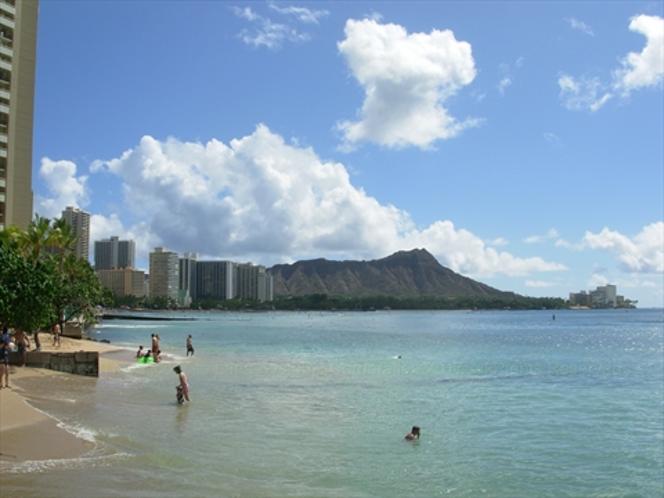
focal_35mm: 38
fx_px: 729
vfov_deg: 37.7
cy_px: 249
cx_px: 332
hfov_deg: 49.0
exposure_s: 1/861
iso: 50
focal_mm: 6.3
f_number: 4.9
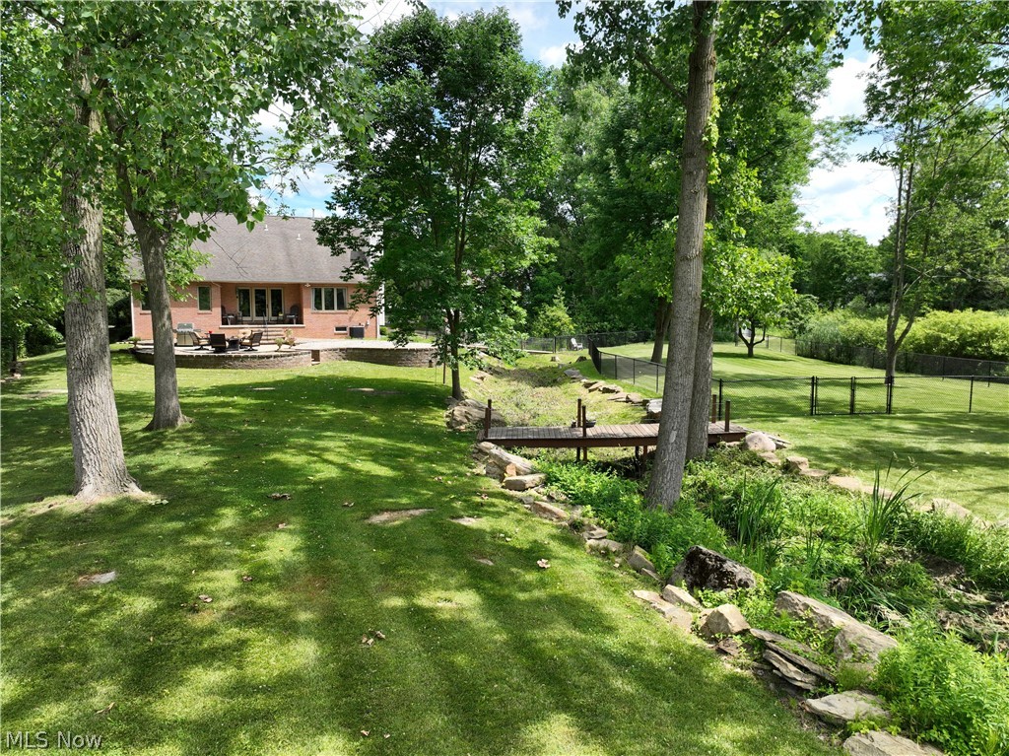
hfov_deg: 71.6
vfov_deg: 56.8
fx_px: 699
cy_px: 378
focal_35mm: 24
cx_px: 504
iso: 100
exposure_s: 1/1600
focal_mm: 12.29
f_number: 2.8
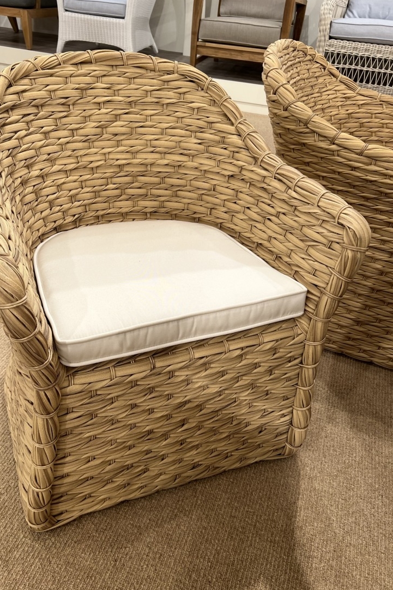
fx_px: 491
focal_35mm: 30
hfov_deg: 43.4
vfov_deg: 61.9
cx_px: 156
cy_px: 281
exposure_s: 1/120
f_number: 1.5
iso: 50
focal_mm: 5.7
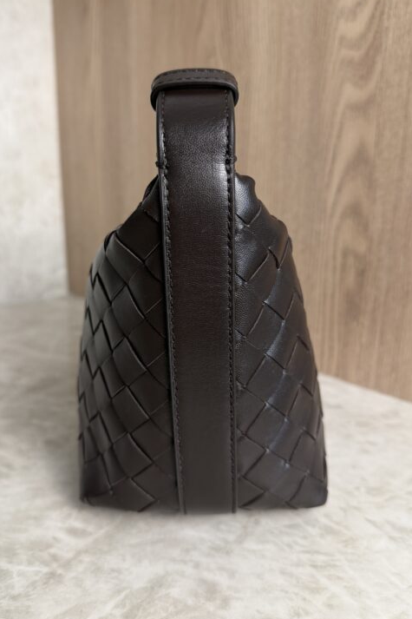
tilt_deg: -13.2
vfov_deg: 65.5
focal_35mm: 28
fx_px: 481
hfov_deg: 46.3
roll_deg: -0.4
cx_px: 189
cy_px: 299
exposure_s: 1/120
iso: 160
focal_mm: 6.76
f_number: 1.78
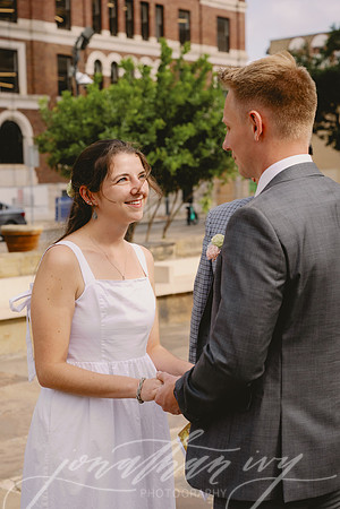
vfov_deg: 31.9
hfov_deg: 21.6
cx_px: 170
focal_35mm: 63
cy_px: 254
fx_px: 892
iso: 500
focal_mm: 63
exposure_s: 1/1600
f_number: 5.6
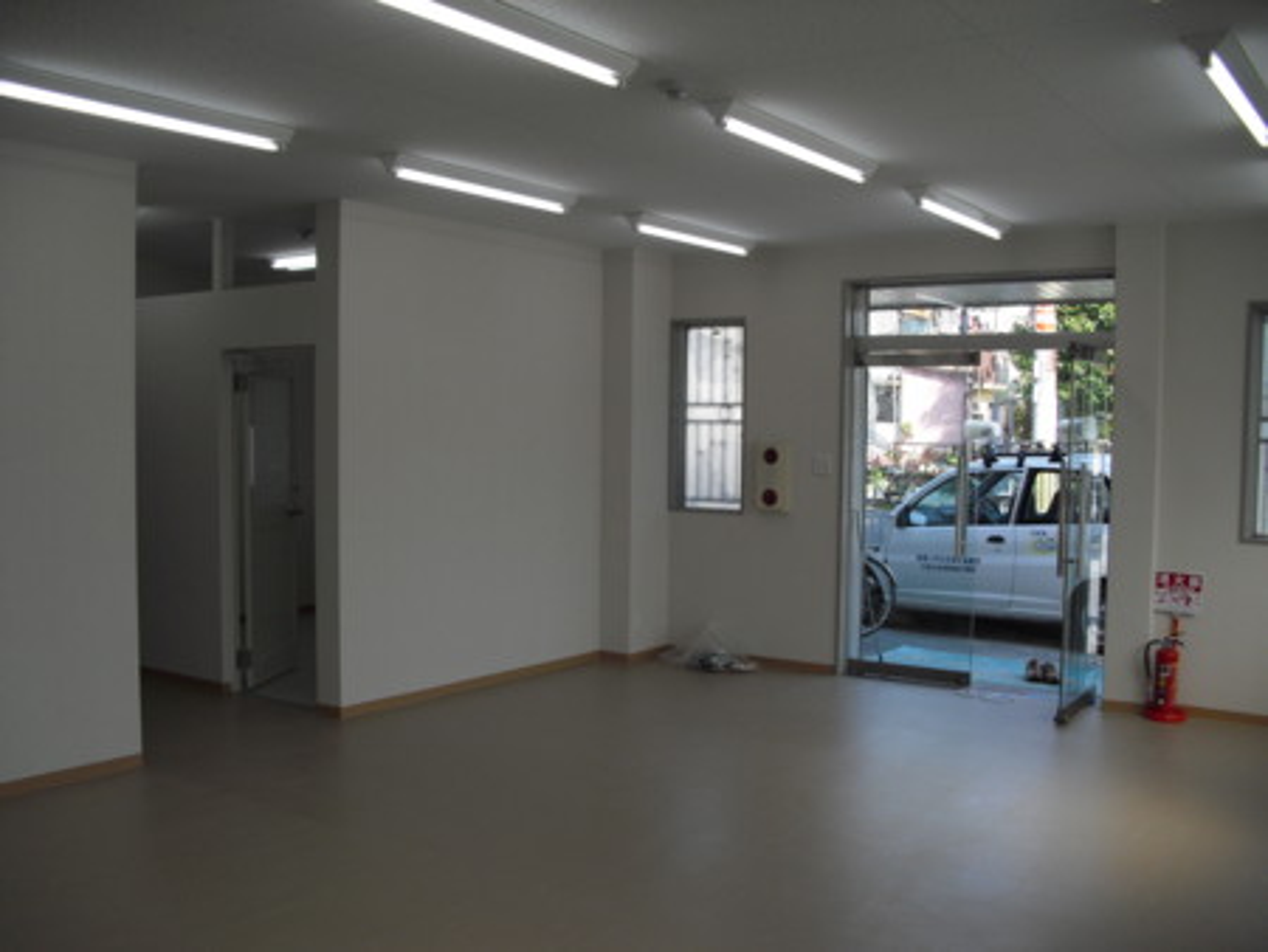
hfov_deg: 51.3
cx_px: 634
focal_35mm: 36
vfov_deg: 39.7
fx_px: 1319
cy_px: 476
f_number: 3.1
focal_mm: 6.3
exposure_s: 1/250
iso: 100
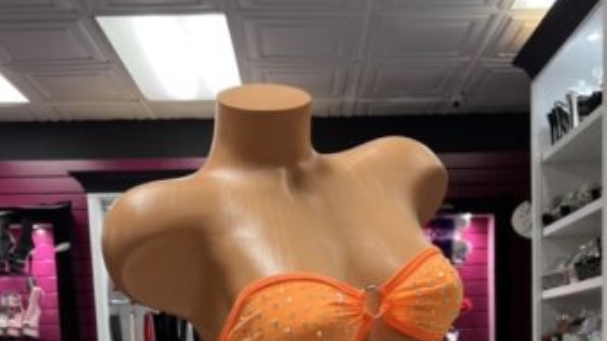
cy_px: 441
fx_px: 805
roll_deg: +2.6
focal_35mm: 50
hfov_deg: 41.2
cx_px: 361
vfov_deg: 21.6
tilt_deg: -5.8
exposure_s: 1/60
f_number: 1.5
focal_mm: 5.7
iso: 80
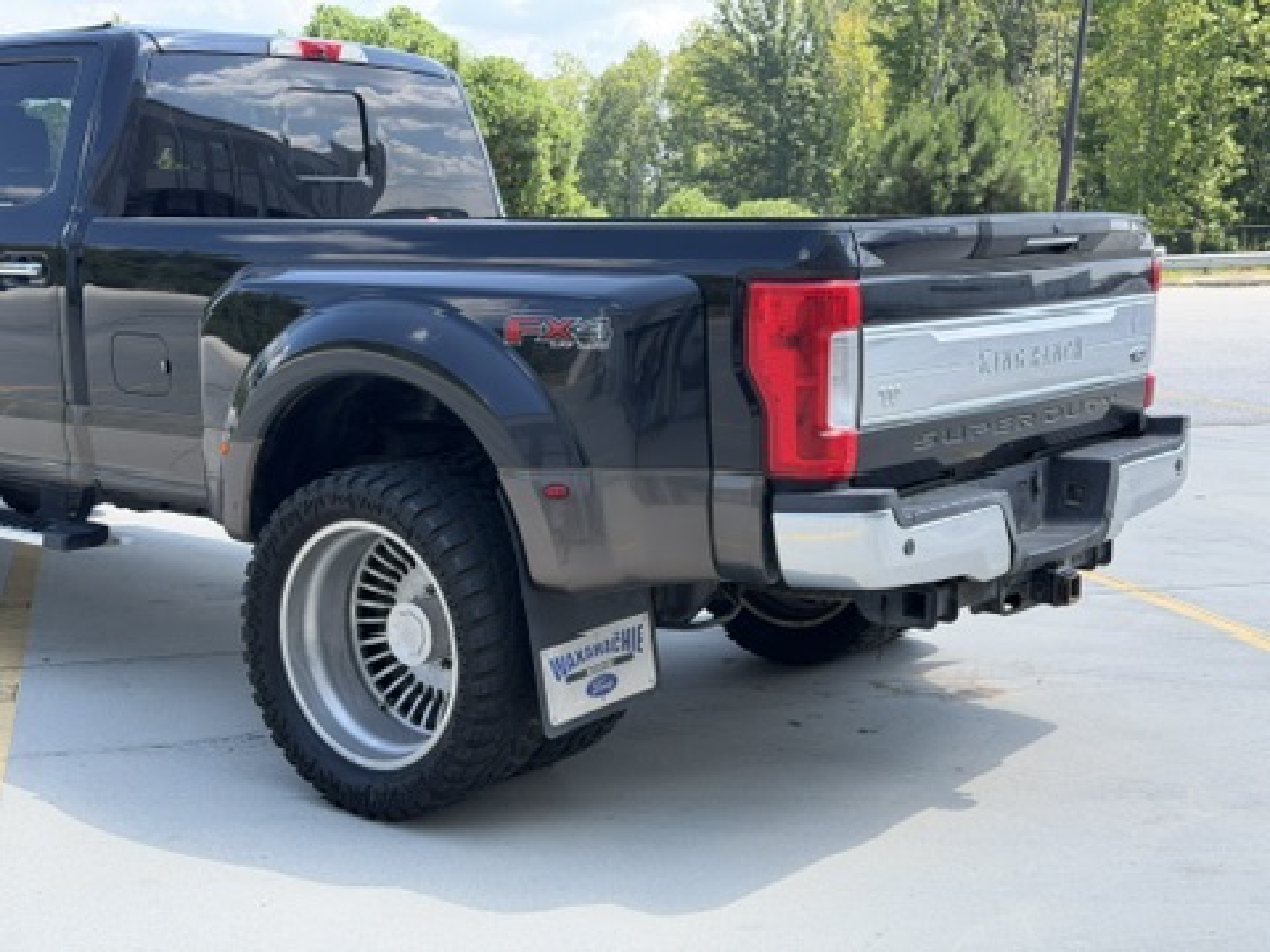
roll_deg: -0.2
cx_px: 635
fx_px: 1761
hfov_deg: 39.7
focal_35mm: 48
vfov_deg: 30.3
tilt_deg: -7.8
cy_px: 476
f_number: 1.78
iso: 100
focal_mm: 6.76
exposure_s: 1/1167
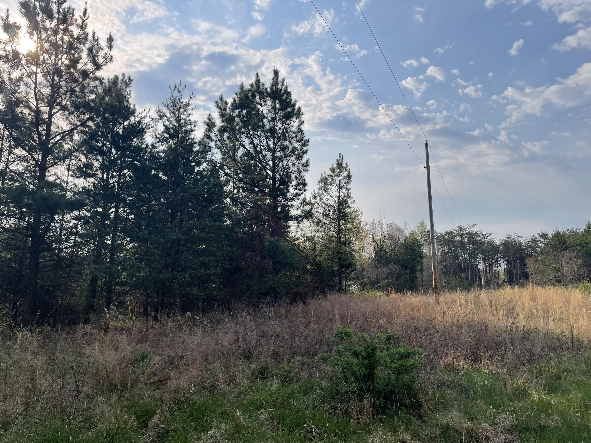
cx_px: 296
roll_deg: -1.0
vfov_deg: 53.1
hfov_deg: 67.3
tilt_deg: +8.5
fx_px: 444
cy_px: 222
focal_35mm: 26
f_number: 1.6
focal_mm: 4.2
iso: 32
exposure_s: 1/5814
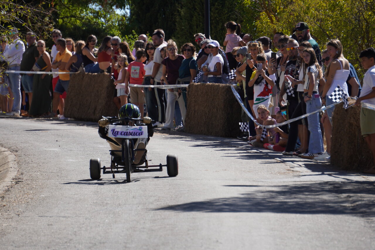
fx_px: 3281
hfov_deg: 6.5
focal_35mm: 315
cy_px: 125
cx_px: 188
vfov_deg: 4.4
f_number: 6.3
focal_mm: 210
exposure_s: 1/400
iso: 125
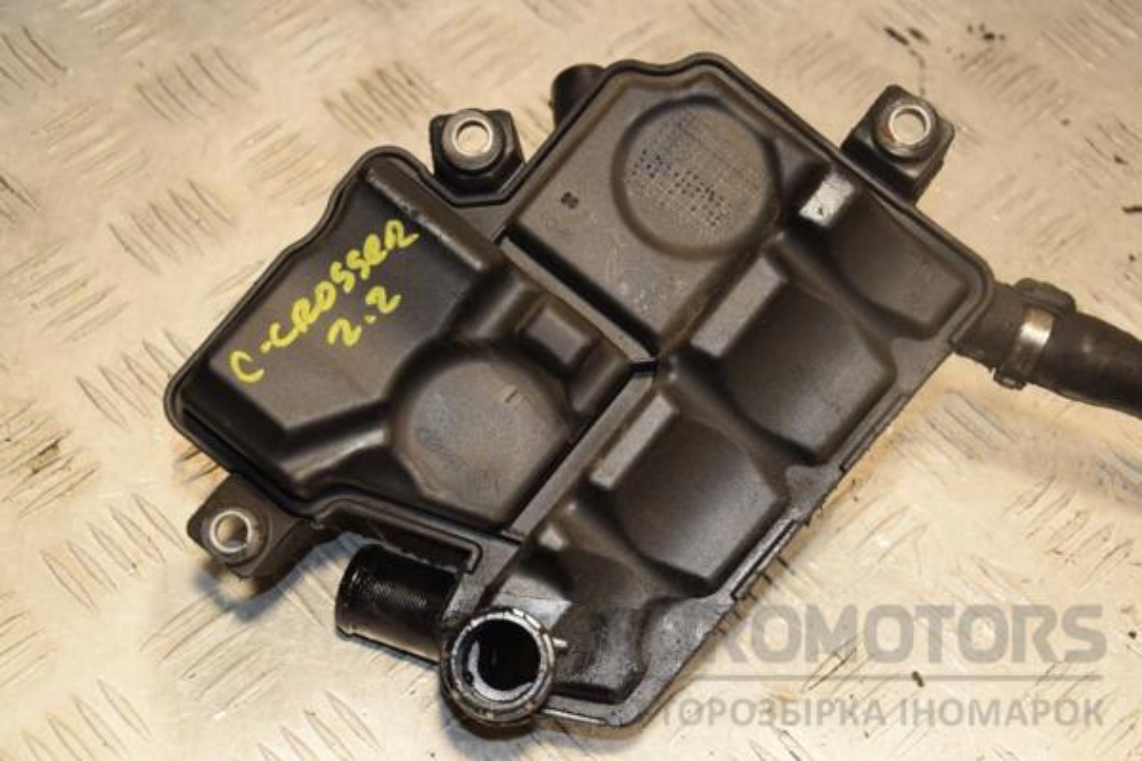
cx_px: 571
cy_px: 380
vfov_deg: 20.2
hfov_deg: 29.9
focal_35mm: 68
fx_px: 2141
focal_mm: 45
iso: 800
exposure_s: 1/160
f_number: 4.8
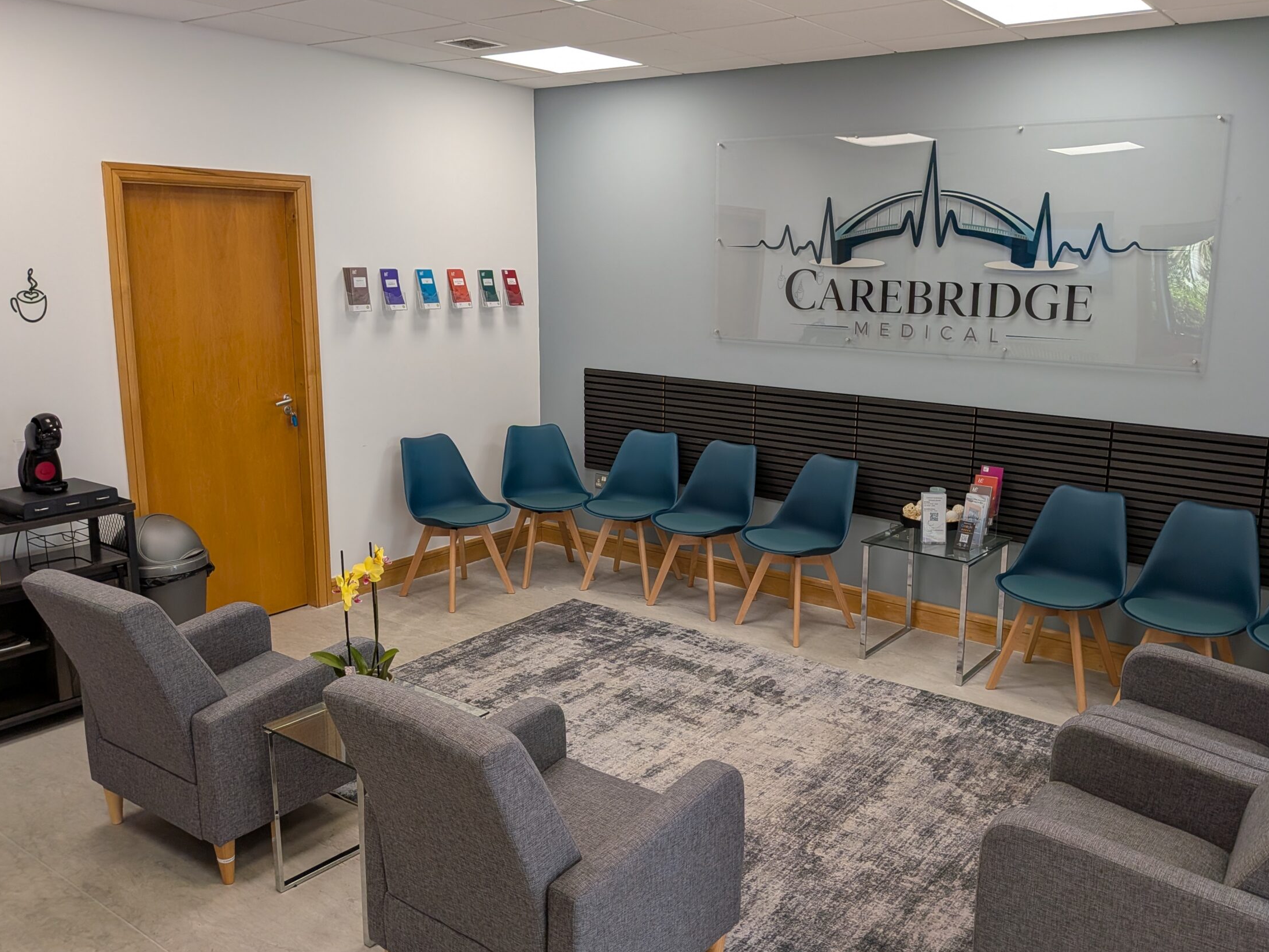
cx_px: 720
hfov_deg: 63.2
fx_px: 1027
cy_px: 474
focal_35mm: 28
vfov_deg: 49.8
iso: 29
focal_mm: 4.53
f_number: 1.7
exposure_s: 1/122
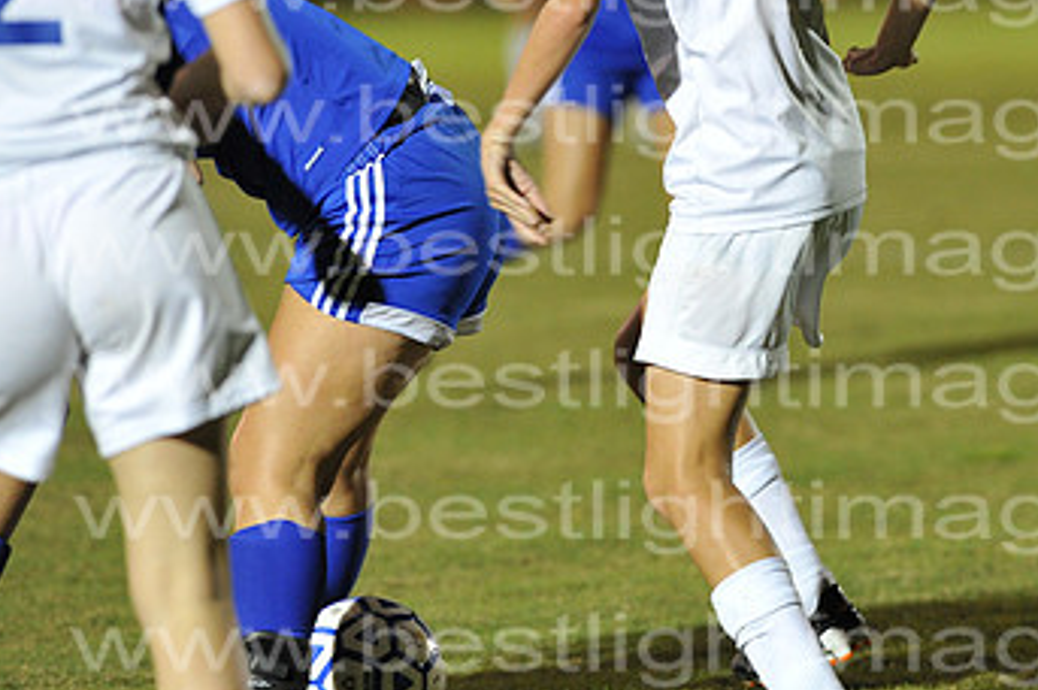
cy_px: 188
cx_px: 757
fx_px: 14633
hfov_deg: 4.1
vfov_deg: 2.7
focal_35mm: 508
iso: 5000
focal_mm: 300
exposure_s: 1/400
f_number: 4
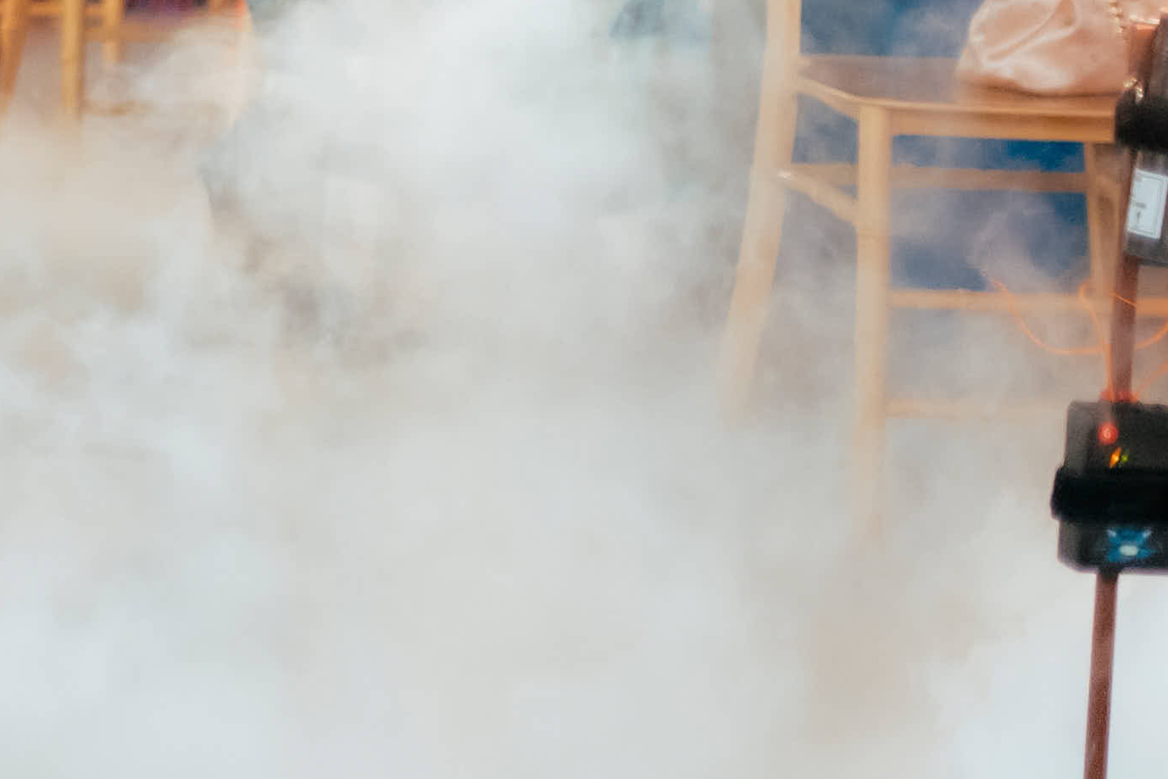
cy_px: -883
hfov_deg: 10.6
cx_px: -1162
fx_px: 5775
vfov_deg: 7.4
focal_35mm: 178
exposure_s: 1/500
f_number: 1.6
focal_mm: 35
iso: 1250
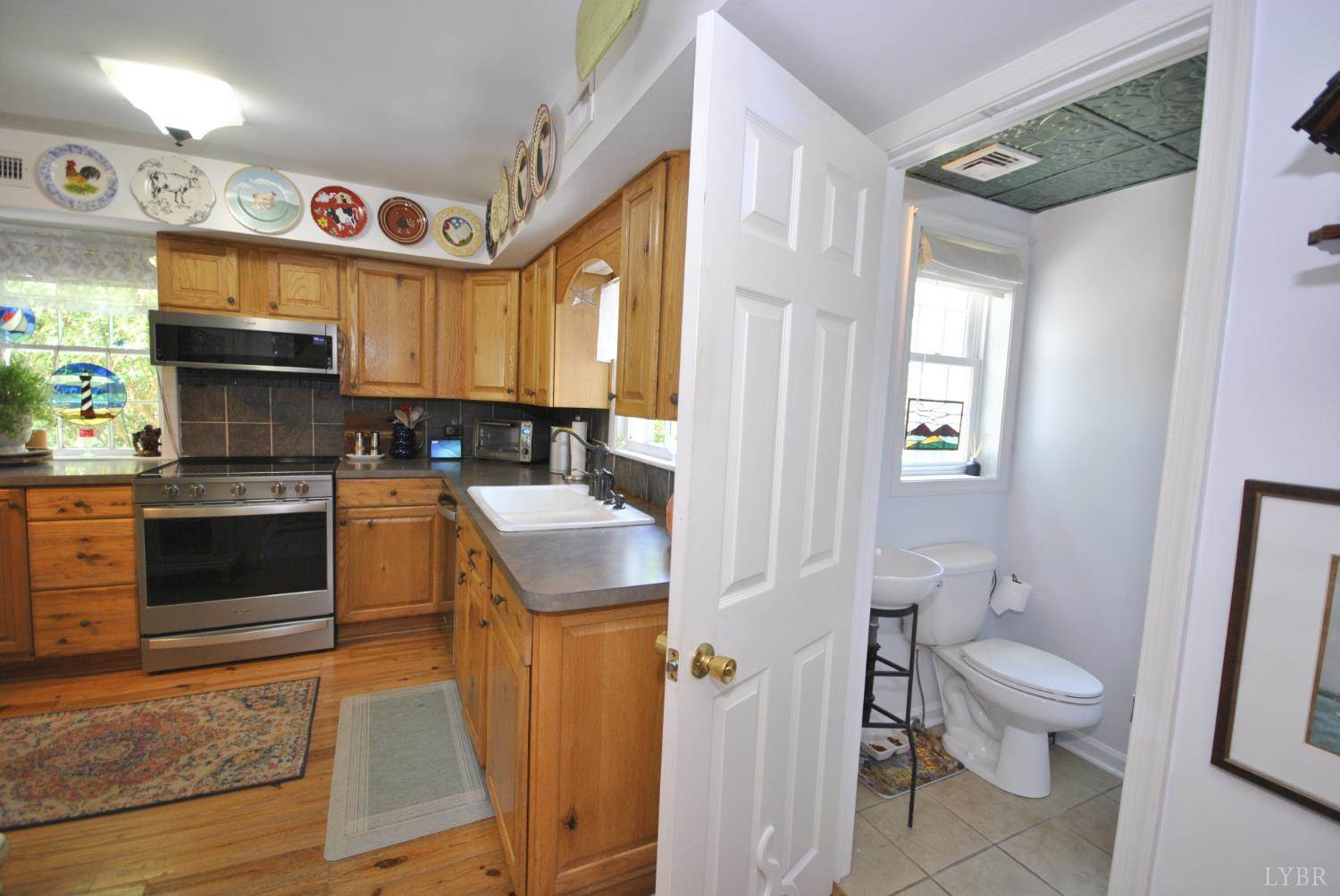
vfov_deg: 77.5
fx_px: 559
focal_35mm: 15
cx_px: 670
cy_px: 448
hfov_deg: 100.3
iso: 320
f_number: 4
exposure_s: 1/30
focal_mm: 10
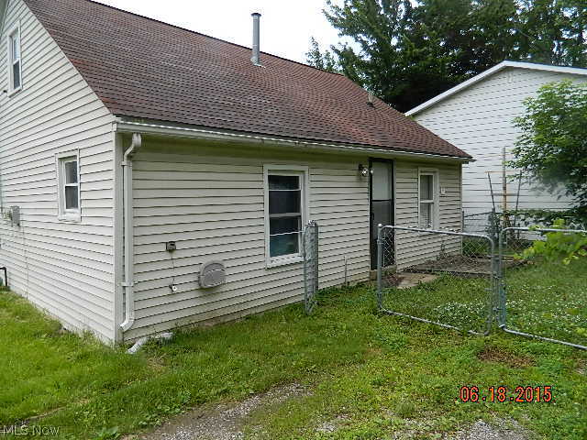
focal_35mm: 25
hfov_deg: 69.4
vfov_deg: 54.9
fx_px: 424
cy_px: 220
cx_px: 294
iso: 80
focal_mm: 4.5
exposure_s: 1/125
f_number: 3.1
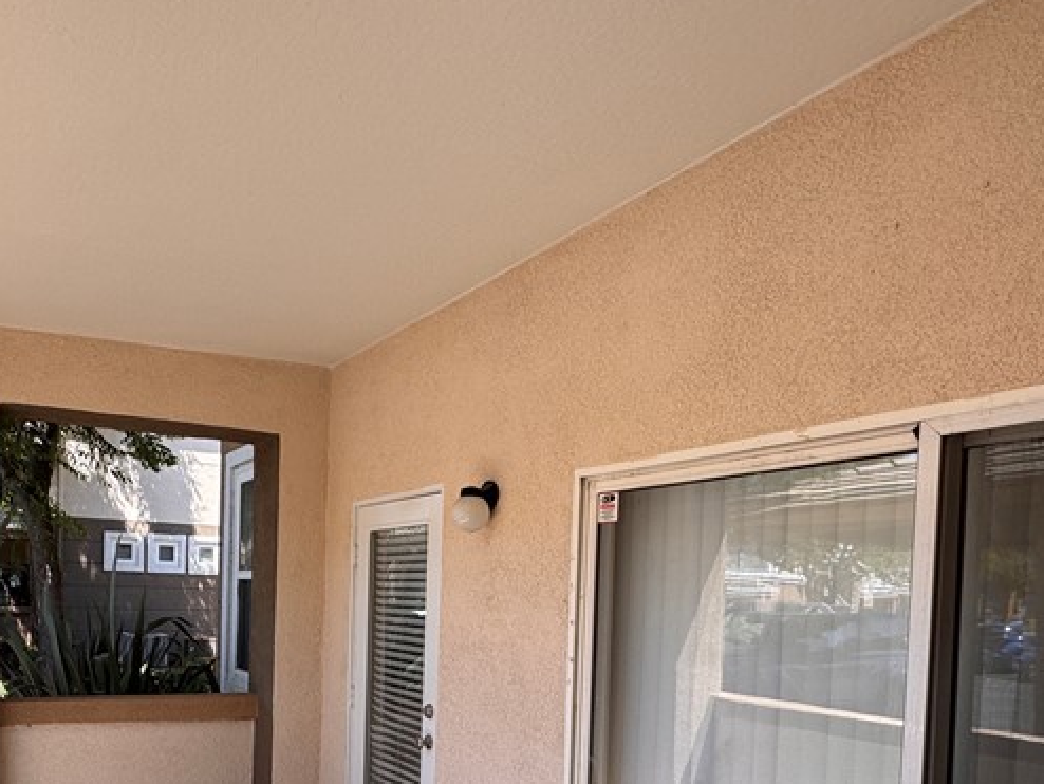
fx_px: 875
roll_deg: -1.8
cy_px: 628
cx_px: 387
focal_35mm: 29
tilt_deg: -2.5
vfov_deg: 45.8
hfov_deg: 60.8
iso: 40
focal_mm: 2.22
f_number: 2.2
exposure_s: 1/320
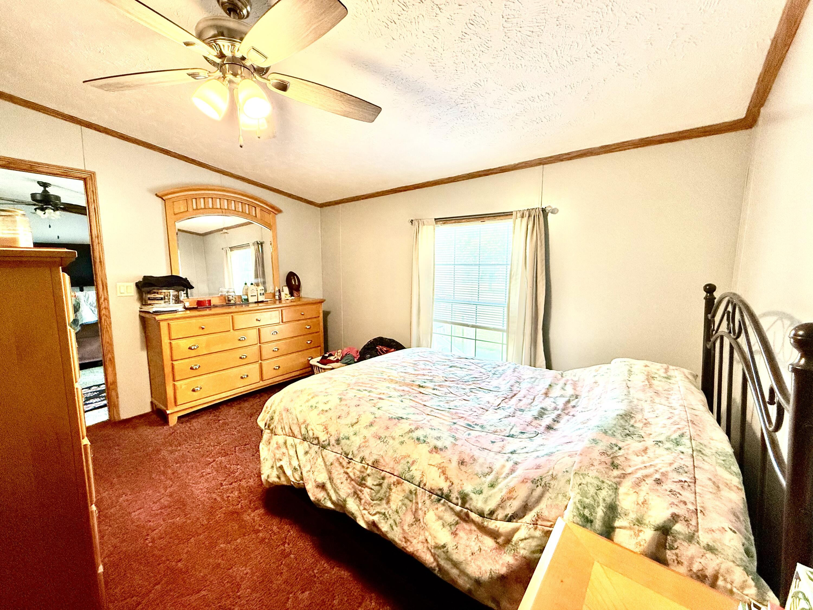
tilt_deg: -7.3
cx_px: 406
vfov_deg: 85.7
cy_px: 305
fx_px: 329
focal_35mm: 14
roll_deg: -0.5
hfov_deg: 102.1
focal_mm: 2.22
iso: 250
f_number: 2.2
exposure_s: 1/120
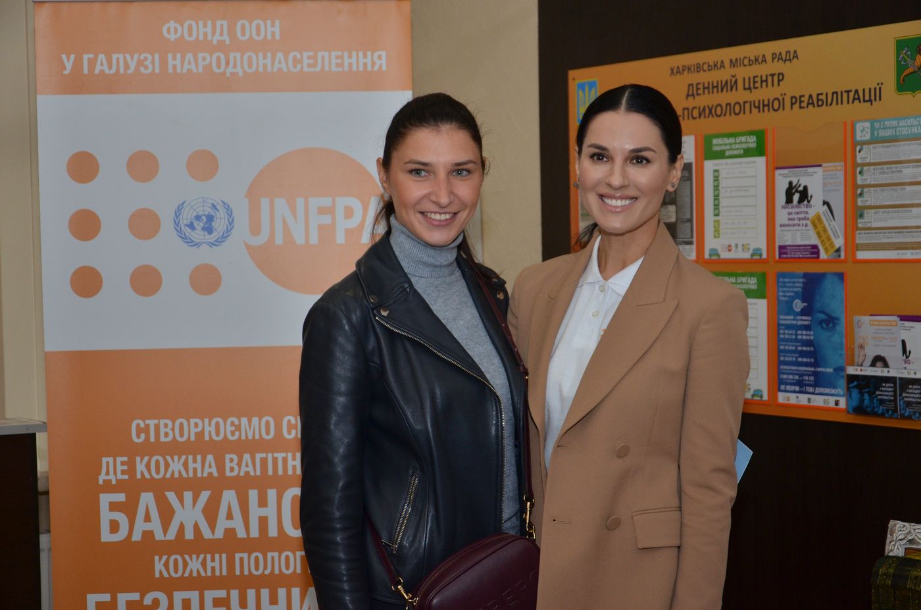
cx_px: 460
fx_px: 1723
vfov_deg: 20.1
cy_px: 305
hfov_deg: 29.9
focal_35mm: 68
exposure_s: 1/250
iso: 640
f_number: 4.8
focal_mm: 45
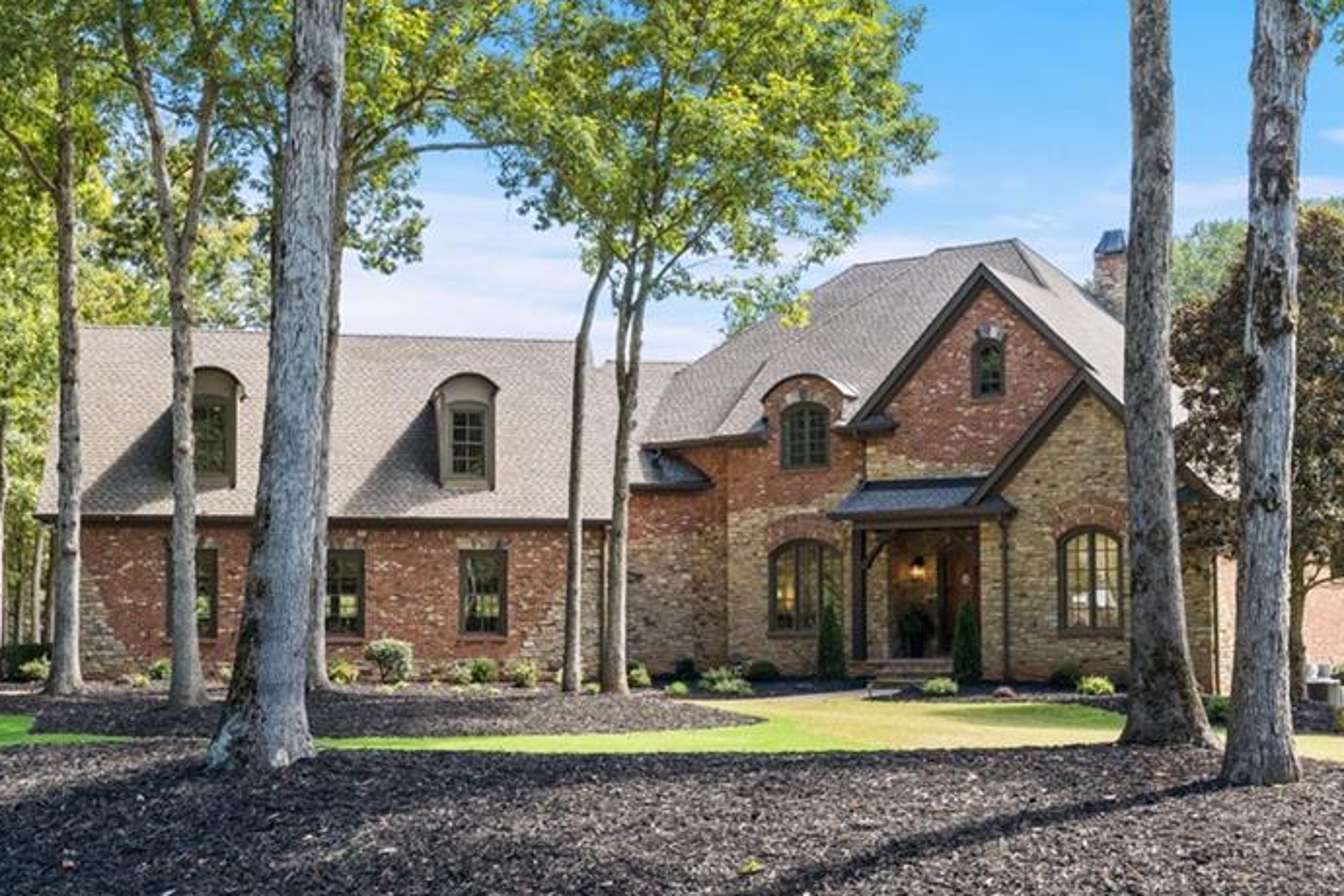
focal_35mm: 47
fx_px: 1745
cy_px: 528
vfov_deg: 28.7
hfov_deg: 42.1
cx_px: 705
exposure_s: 1/500
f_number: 7.1
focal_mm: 31.5
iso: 1250
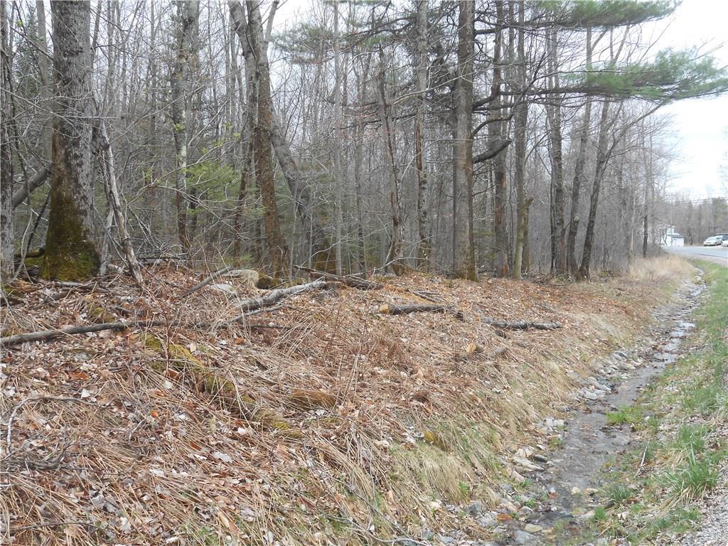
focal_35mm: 38
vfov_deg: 37.7
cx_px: 364
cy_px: 273
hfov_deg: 49.0
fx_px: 799
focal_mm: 6.8
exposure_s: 1/80
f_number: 4.2
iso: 80
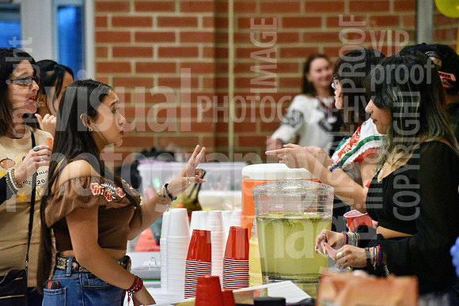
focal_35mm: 210
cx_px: 230
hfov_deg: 9.8
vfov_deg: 6.5
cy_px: 153
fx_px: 2678
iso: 12800
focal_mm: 210
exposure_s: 1/320
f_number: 6
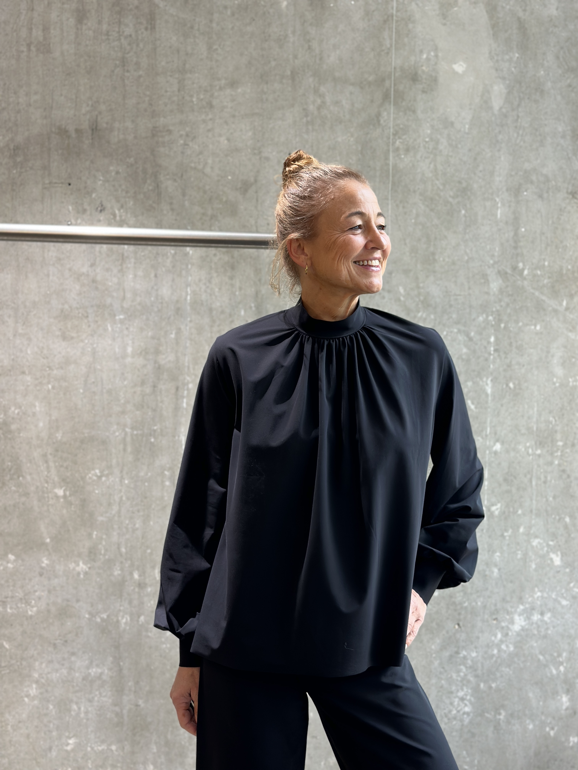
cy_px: 385
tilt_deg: -1.7
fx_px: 1069
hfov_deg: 30.3
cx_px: 289
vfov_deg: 39.7
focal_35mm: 48
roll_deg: -0.9
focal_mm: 6.86
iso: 100
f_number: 1.78
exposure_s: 1/50
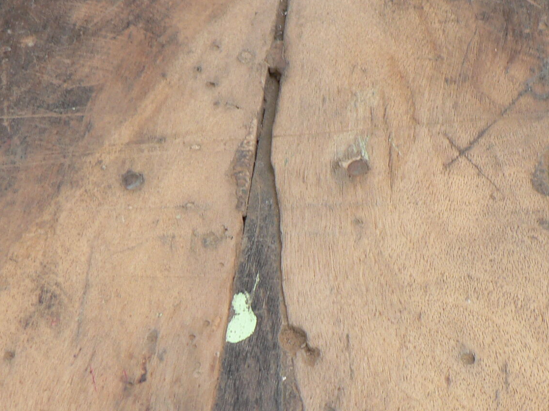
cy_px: 199
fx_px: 1284
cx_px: 329
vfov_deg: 18.2
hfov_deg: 24.1
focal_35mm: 81
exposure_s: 1/50
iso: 80
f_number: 2.8
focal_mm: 6
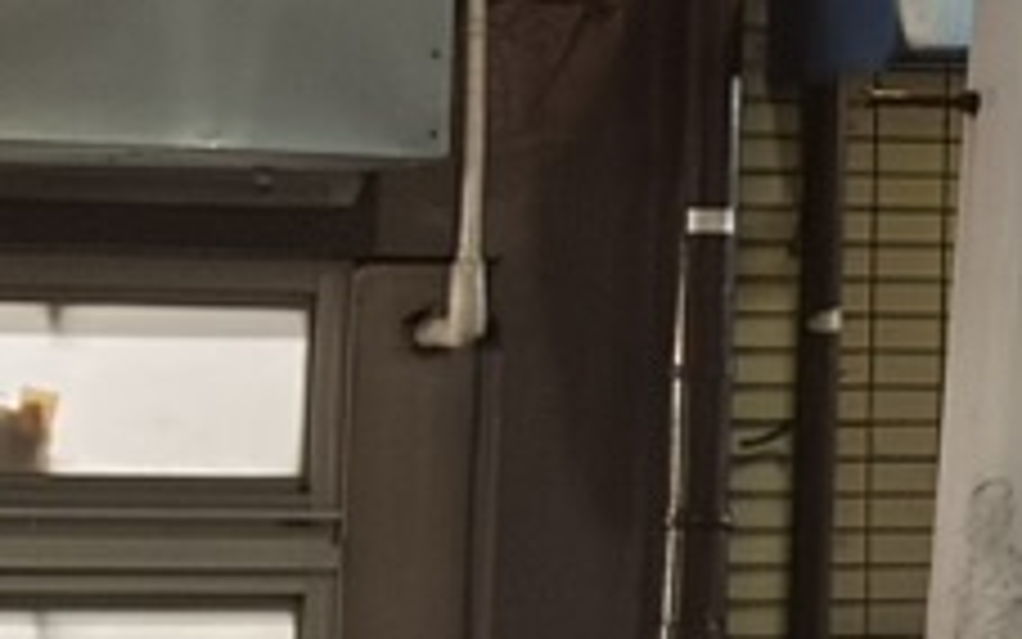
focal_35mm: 249
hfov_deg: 8.0
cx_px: 2089
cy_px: -194
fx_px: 6937
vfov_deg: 5.2
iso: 200
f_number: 1.6
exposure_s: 1/40
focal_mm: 5.96
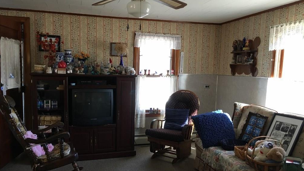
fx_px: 258
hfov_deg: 61.0
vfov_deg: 36.6
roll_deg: -1.9
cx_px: 150
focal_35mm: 32
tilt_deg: -6.8
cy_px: 100
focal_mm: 4.15
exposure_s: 1/15
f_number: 2.2
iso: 50
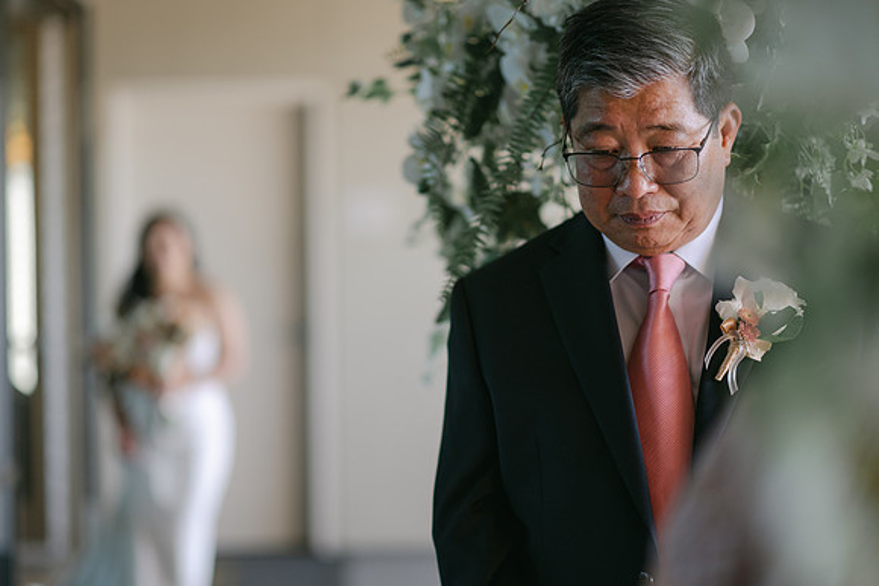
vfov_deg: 16.1
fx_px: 2076
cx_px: 440
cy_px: 293
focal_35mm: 85
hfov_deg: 23.9
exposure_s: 1/250
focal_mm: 85
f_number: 1.8
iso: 250
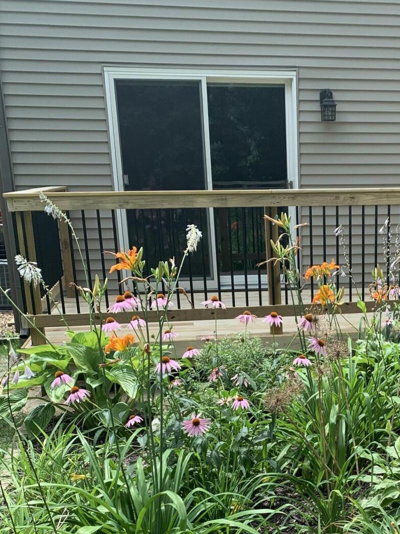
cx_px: 334
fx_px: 770
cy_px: 444
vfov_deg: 36.6
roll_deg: +0.4
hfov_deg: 28.3
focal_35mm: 50
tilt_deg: -16.0
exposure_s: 1/558
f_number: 1.8
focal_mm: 4.25
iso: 25
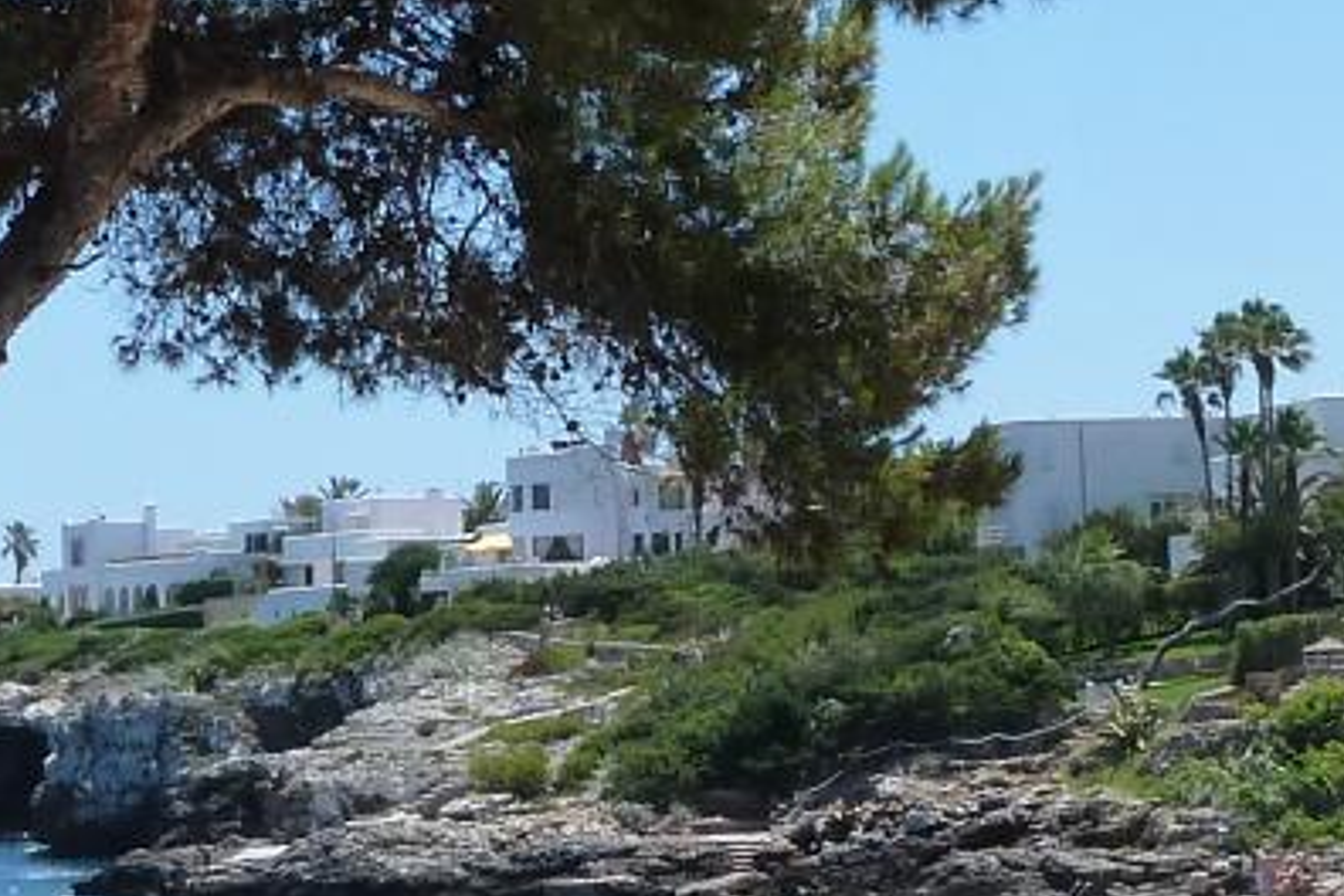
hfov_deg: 19.4
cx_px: 567
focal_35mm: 105
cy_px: 720
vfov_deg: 13.0
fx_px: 3920
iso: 125
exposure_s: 1/400
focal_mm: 4.1
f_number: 5
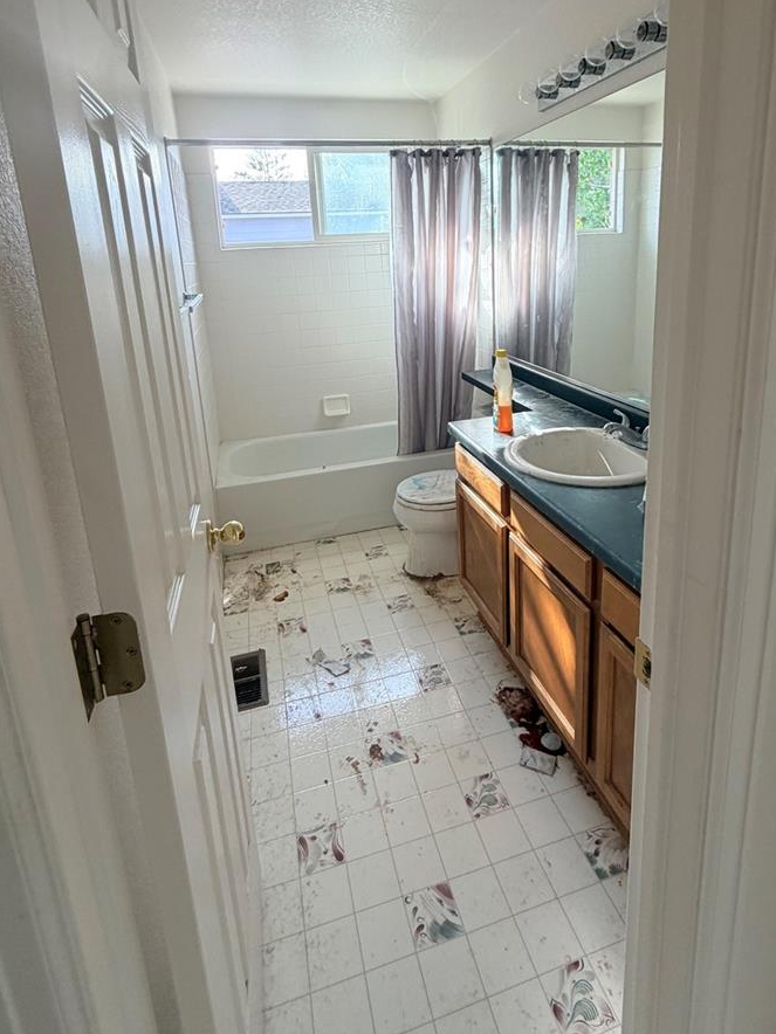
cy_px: 391
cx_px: 410
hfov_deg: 68.6
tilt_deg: -11.8
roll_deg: +2.9
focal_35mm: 19
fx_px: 568
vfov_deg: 83.1
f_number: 2.2
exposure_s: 1/121
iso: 100
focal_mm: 2.22
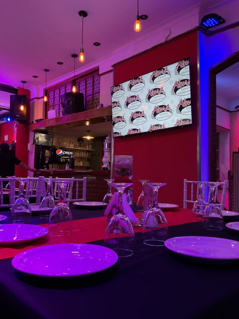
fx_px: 267
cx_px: 120
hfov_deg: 48.2
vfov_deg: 61.7
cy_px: 160
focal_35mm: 29
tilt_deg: +2.5
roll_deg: -0.2
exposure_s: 1/60
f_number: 1.8
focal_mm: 3
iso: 80
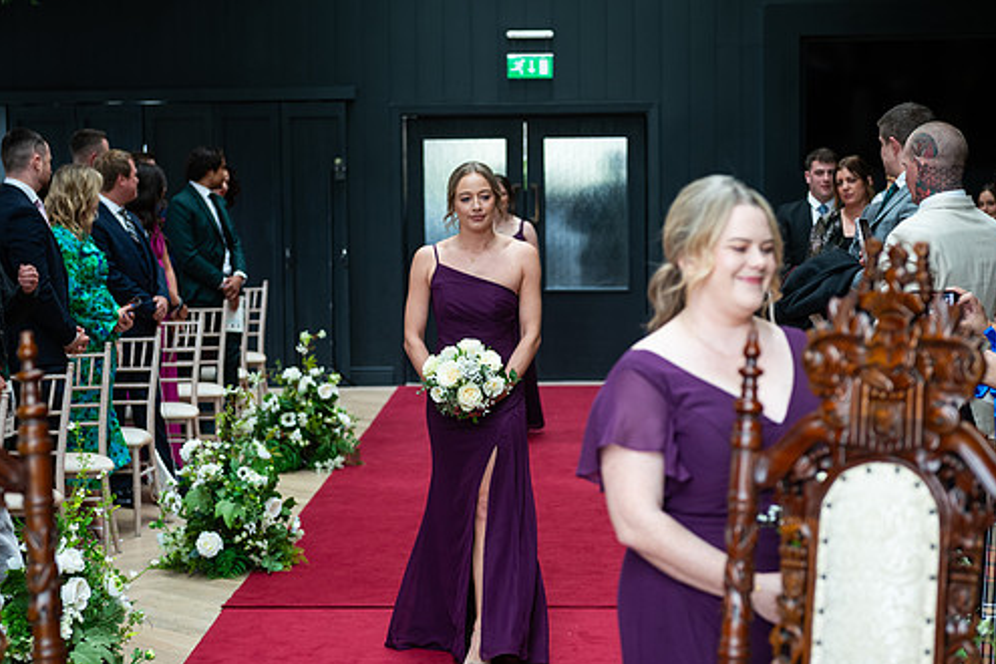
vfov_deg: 16.7
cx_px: 483
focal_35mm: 82
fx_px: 2268
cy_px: 325
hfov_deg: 24.8
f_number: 3.5
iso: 400
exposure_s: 1/200
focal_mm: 70
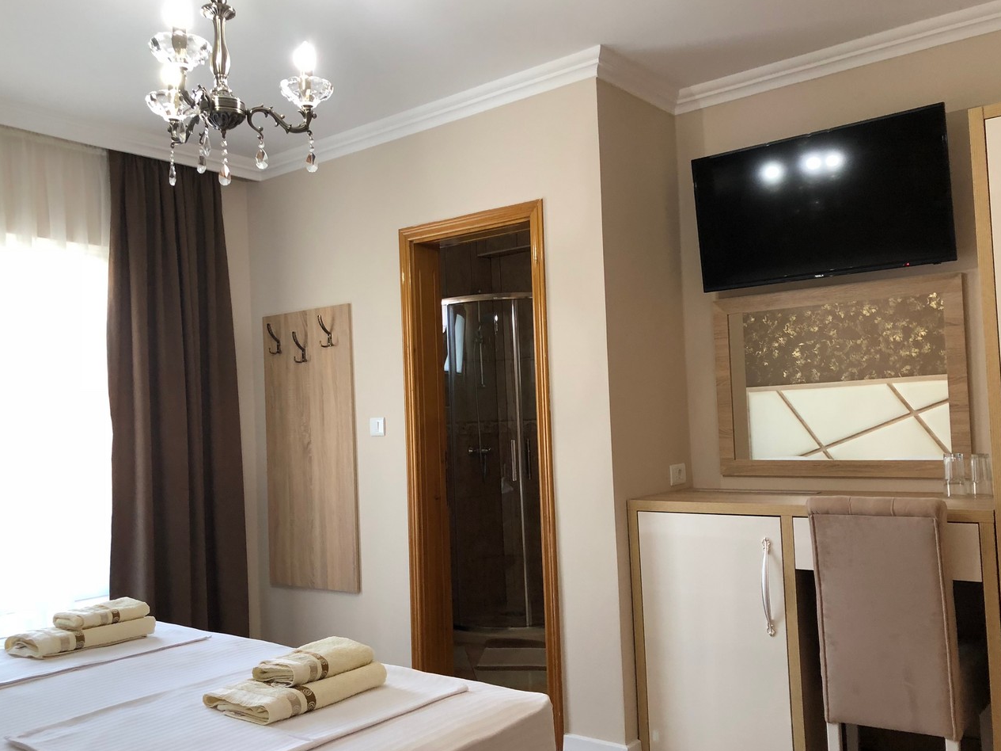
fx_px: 896
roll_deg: +1.5
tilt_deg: +2.1
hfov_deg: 58.3
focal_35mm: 31
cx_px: 476
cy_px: 384
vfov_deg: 45.4
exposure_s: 1/25
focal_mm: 3.99
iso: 40
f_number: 1.8
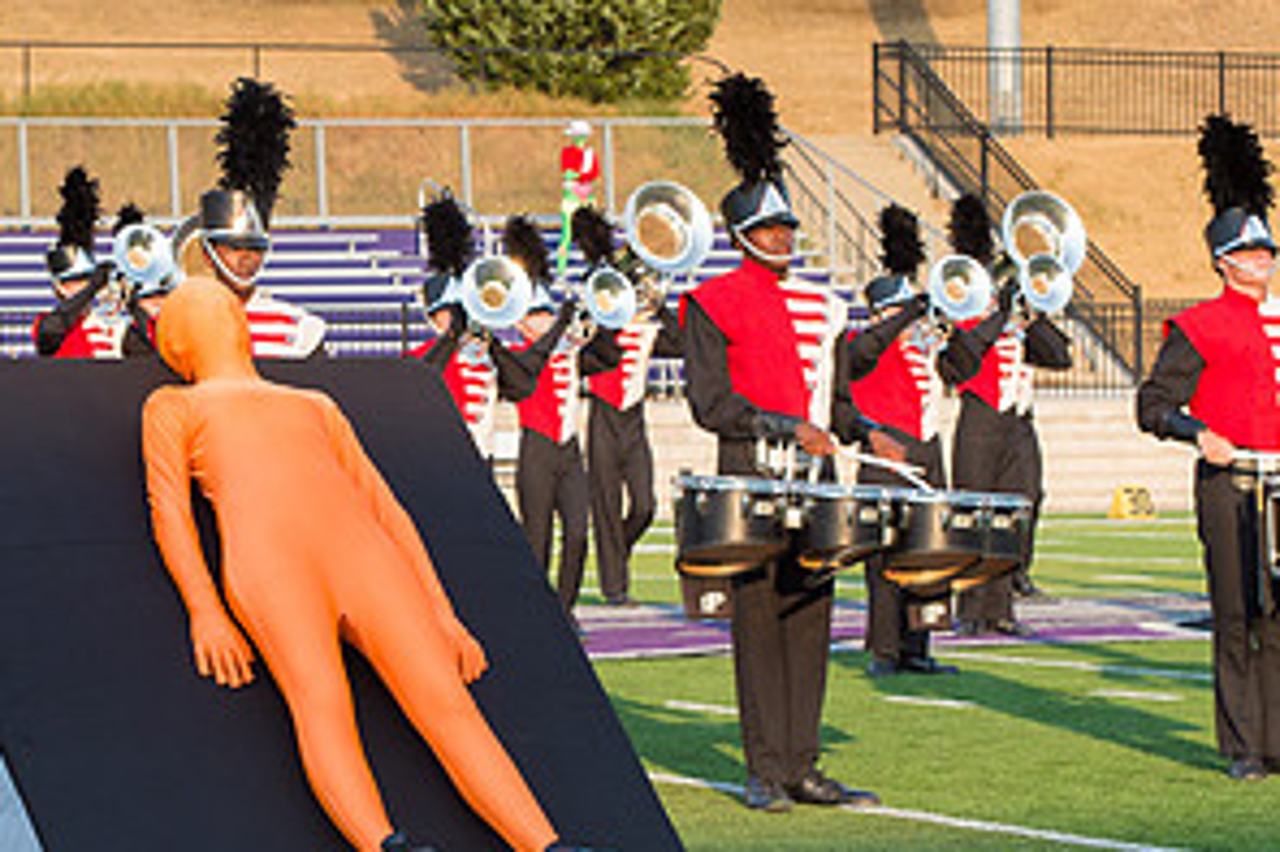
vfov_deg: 7.4
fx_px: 6609
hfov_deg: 11.0
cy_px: 584
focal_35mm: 186
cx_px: 355
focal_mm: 95
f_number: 11
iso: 640
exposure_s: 1/500
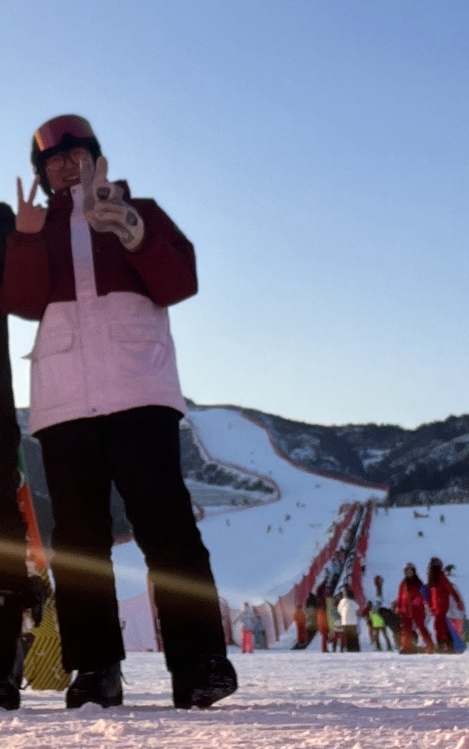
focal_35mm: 68
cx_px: 51
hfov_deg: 18.8
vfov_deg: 29.6
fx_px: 1390
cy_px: 167
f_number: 2.2
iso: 32
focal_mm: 2.71
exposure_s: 1/607
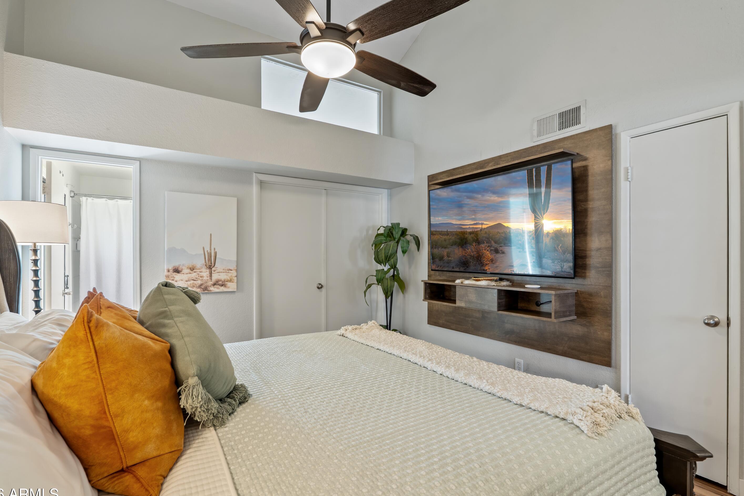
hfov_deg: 93.3
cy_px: 255
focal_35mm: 17
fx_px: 351
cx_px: 365
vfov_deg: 70.4
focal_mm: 16
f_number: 8
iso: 640
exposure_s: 1/2
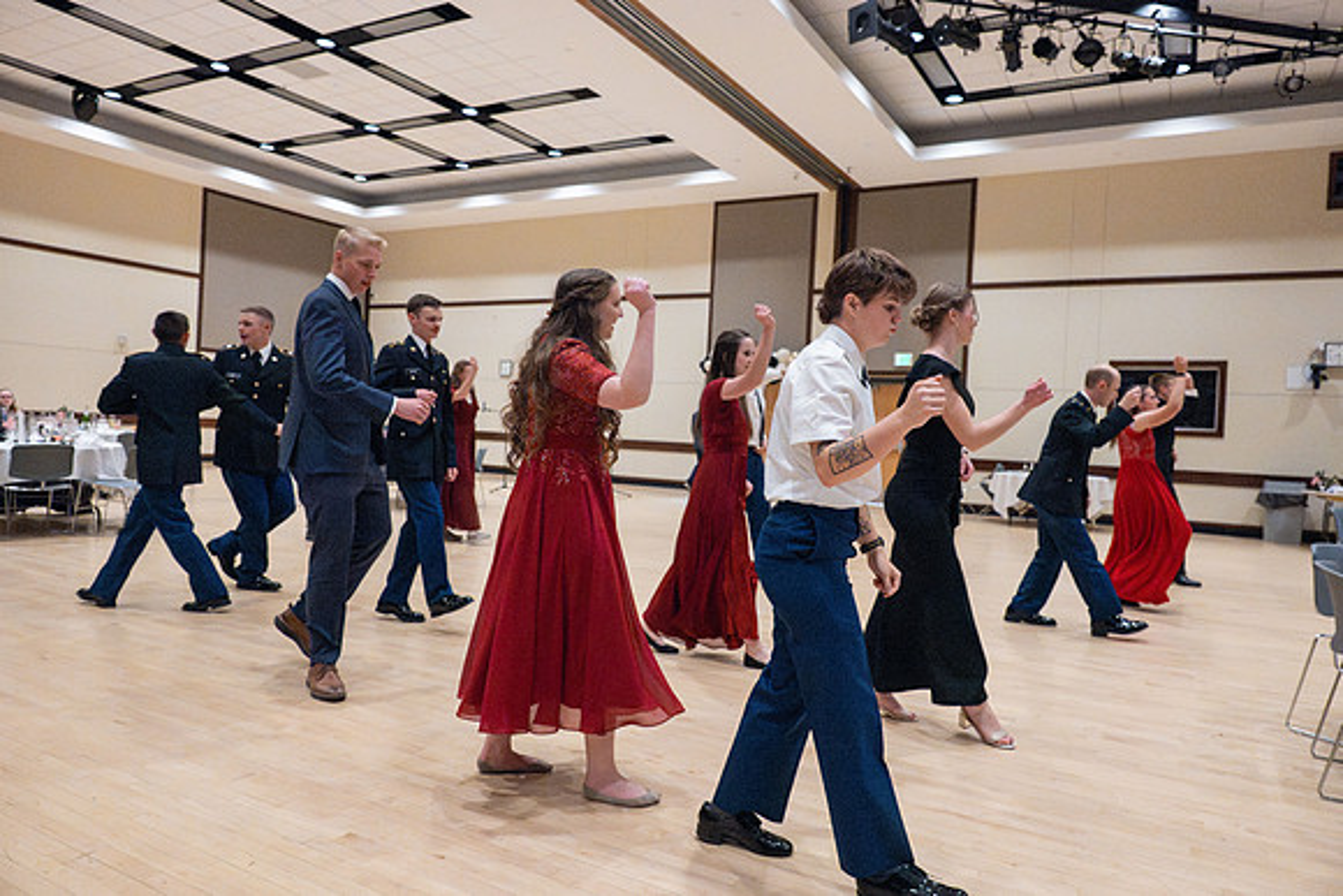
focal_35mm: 24
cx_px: 672
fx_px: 896
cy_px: 448
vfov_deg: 53.2
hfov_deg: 73.7
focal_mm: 24
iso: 20000
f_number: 4
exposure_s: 1/320
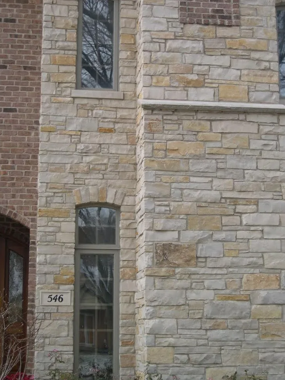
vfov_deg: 30.7
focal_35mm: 63
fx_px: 691
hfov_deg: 23.3
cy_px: 193
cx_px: 142
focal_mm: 13.2
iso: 100
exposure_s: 1/193
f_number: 3.5
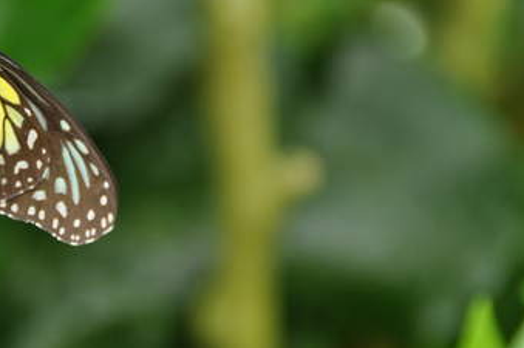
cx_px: 60
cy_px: 103
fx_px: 7006
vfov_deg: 2.8
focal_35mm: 482
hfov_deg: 4.3
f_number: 5.6
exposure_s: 1/50
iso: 400
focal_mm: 170
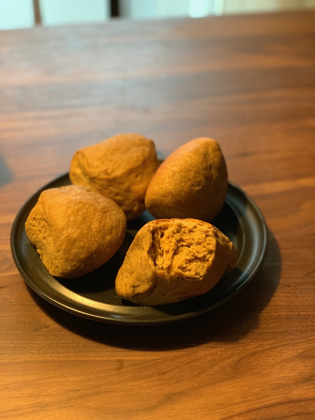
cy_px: 210
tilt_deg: -38.1
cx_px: 158
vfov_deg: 36.8
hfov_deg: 28.0
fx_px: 631
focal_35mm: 52
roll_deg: -1.0
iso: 320
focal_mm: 6
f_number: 2.4
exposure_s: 1/60
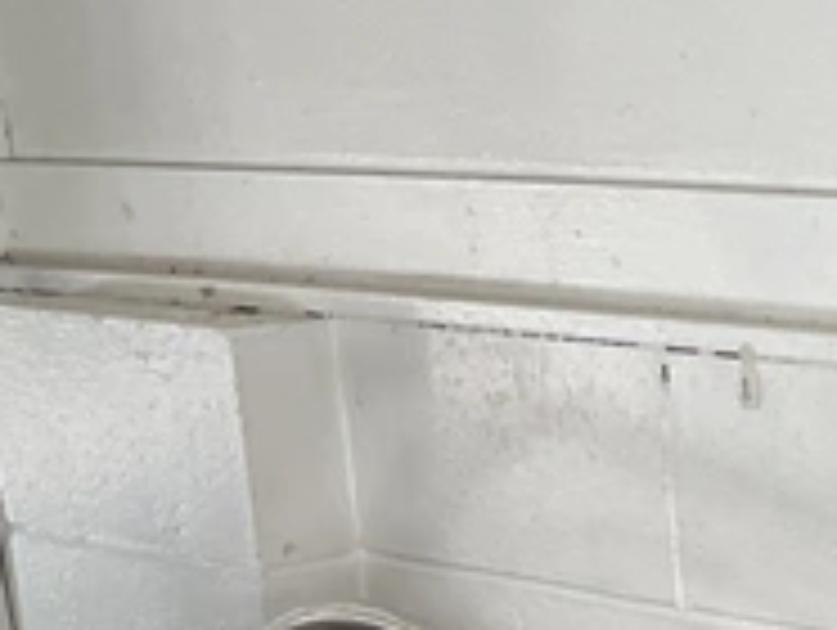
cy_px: 1226
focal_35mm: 117
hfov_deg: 15.7
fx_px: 2833
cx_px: 1174
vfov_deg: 11.5
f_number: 1.8
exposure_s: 1/60
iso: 80
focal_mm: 3
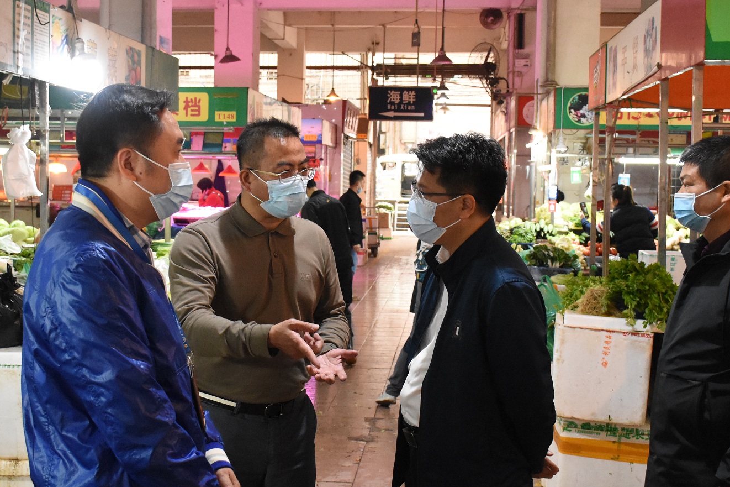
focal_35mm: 59
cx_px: 345
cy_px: 226
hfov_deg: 33.9
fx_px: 1196
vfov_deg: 23.0
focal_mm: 26
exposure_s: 1/125
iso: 5000
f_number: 5.6
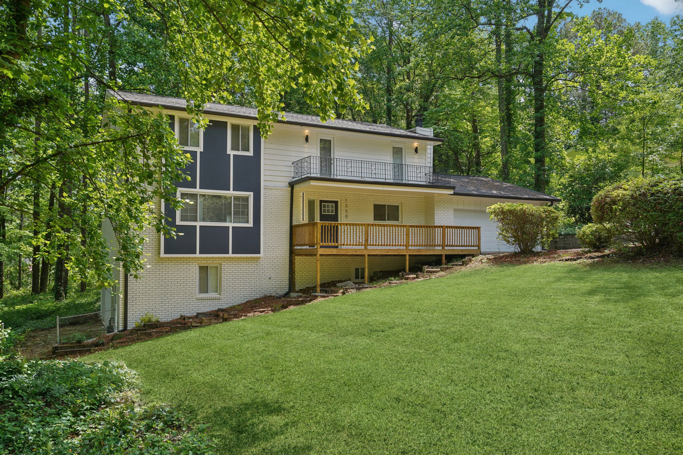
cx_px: 342
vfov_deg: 45.0
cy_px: 228
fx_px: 550
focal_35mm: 29
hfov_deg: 63.7
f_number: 8
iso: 100
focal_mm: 29
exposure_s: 1/30
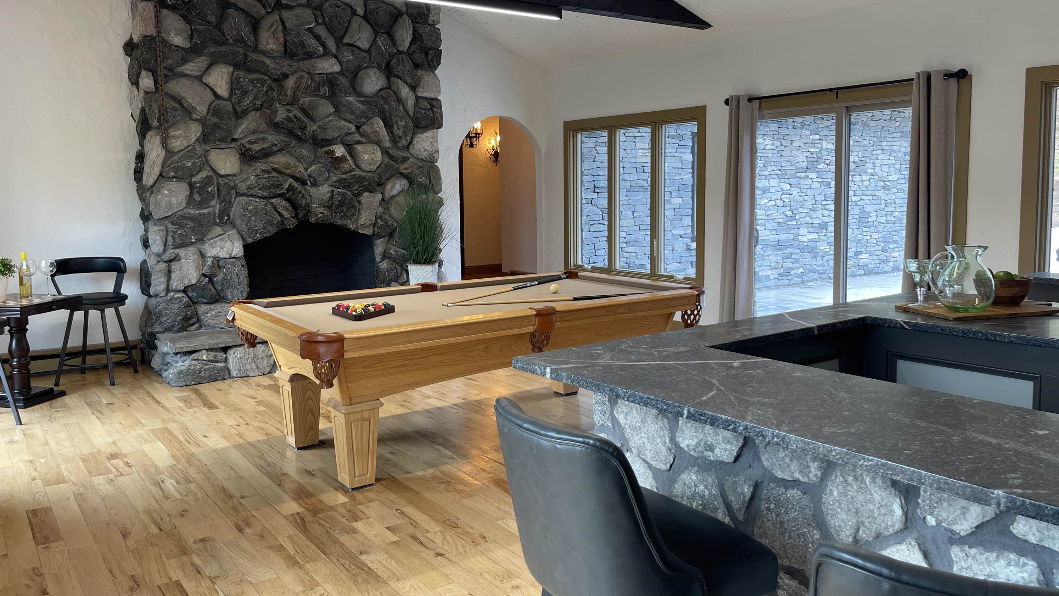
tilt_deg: -4.4
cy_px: 253
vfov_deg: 41.4
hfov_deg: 67.9
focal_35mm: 28
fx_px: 786
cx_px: 520
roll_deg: +0.5
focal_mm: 5.1
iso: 64
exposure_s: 1/120
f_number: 1.6
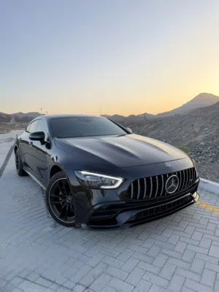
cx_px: 110
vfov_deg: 71.6
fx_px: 202
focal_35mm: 24
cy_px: 146
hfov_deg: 56.8
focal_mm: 6.76
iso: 80
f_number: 1.78
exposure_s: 1/291
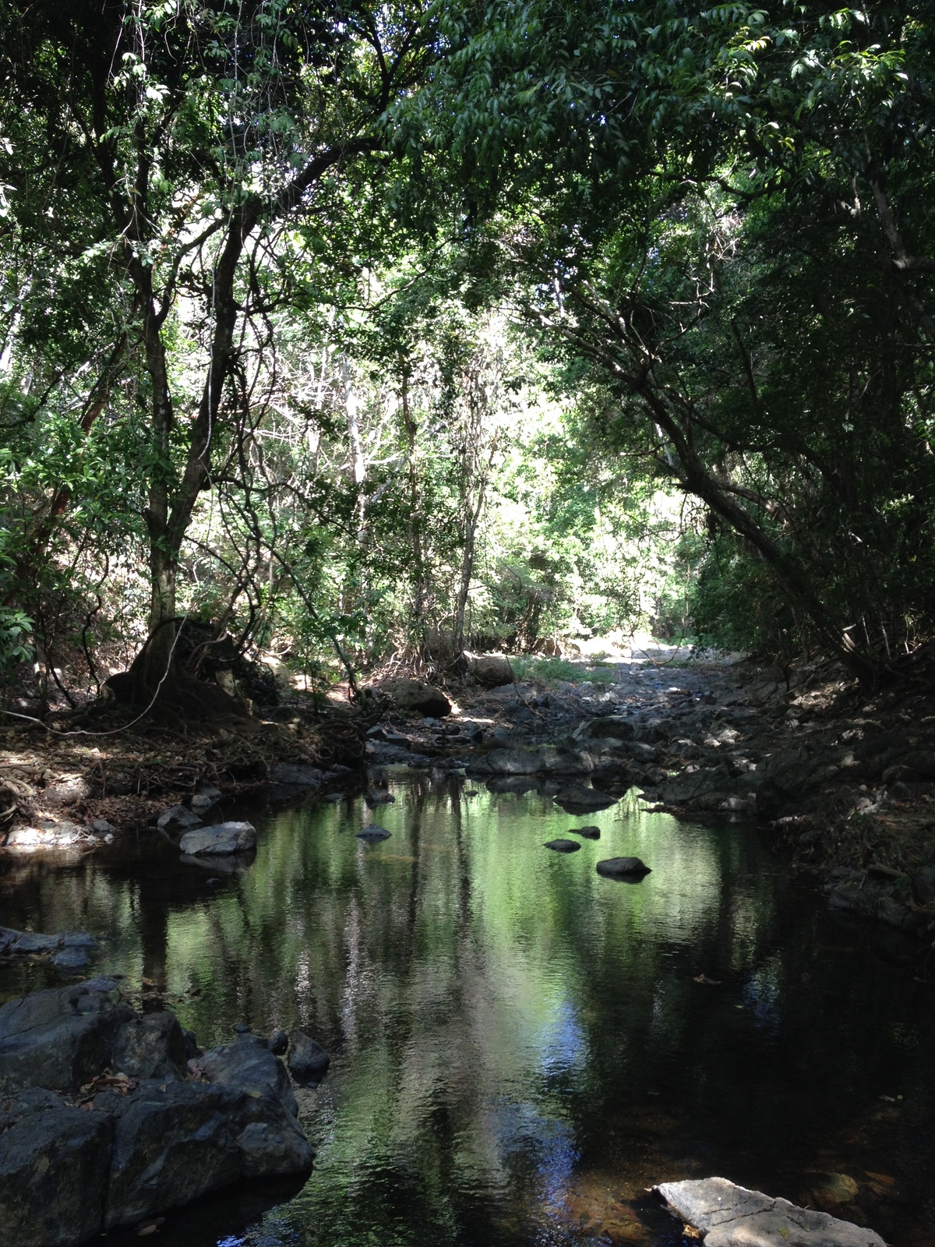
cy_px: 624
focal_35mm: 35
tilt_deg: +0.7
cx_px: 468
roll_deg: -0.3
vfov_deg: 52.6
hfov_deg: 40.7
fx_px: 1260
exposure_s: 1/120
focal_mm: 4.28
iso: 80
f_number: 2.4
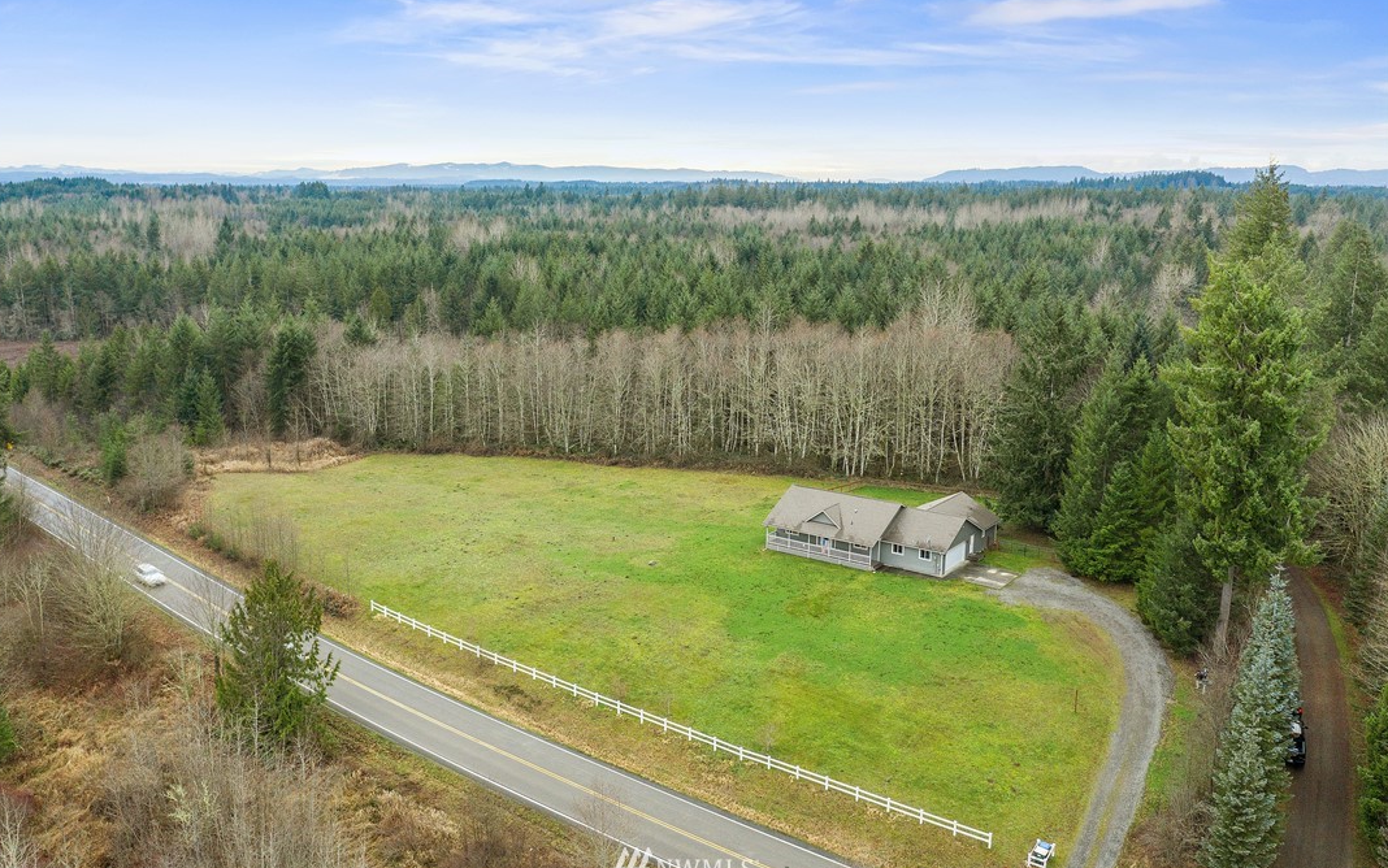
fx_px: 1097
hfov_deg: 64.6
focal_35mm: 29
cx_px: 686
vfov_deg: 43.2
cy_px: 442
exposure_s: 1/13
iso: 200
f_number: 4
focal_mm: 10.26
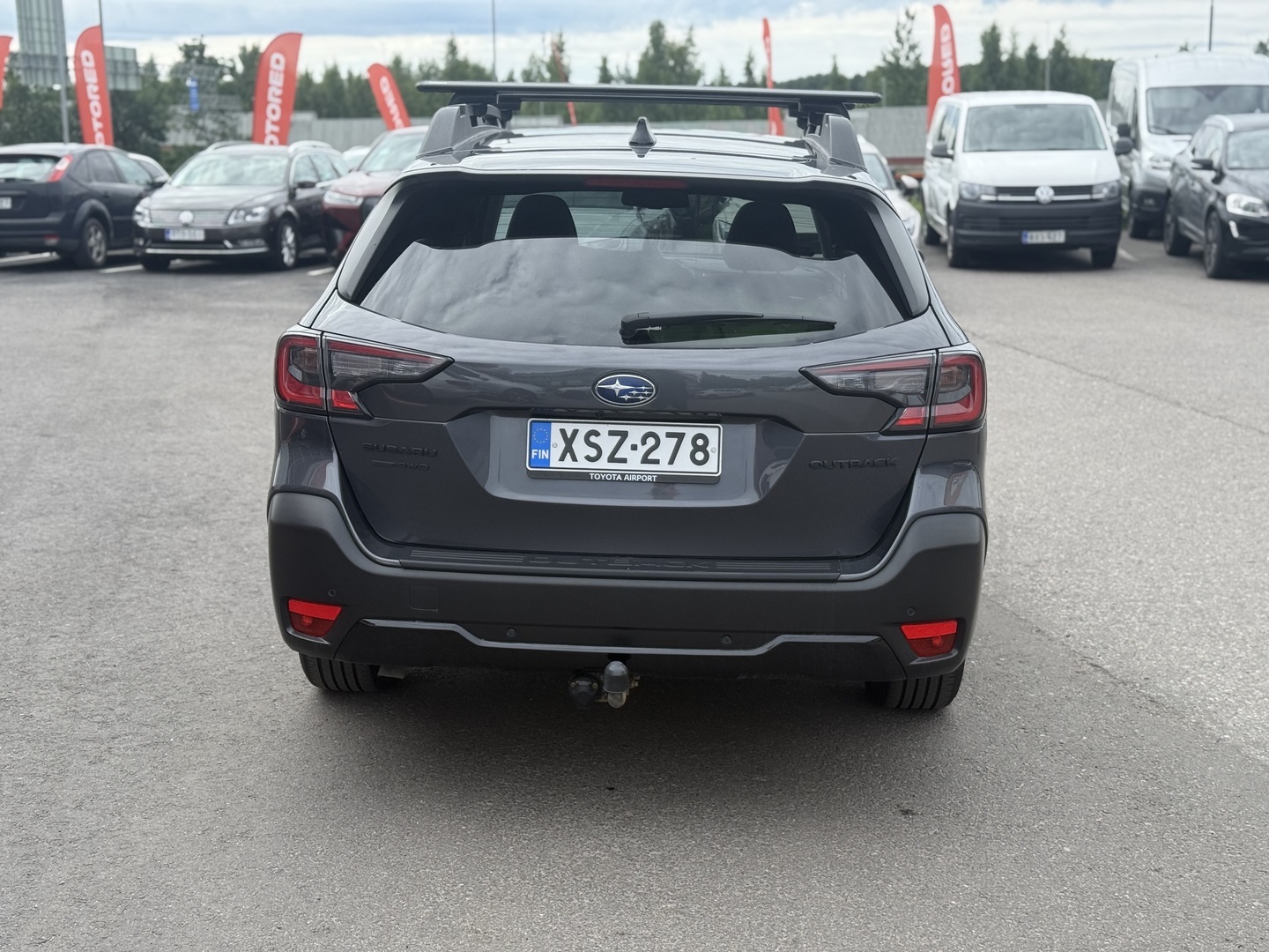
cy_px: 476
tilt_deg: -10.8
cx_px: 634
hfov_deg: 39.7
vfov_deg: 30.3
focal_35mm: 48
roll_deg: +0.6
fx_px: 1760
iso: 64
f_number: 1.78
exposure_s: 1/1795
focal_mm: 6.76
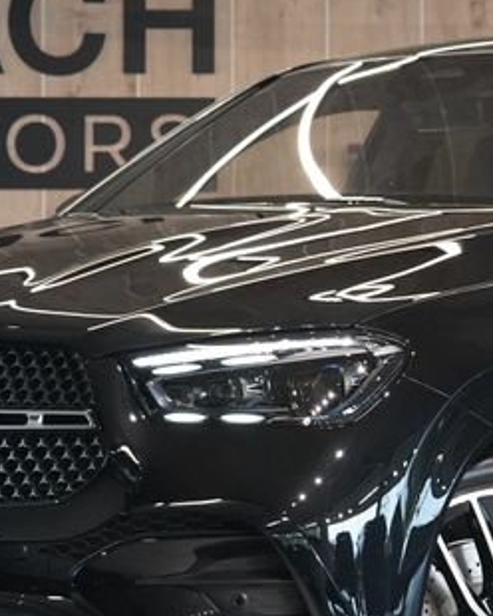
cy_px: 394
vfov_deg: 10.7
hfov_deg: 8.6
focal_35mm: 180
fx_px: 3283
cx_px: 437
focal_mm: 58
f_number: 5
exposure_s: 1/160
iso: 6400
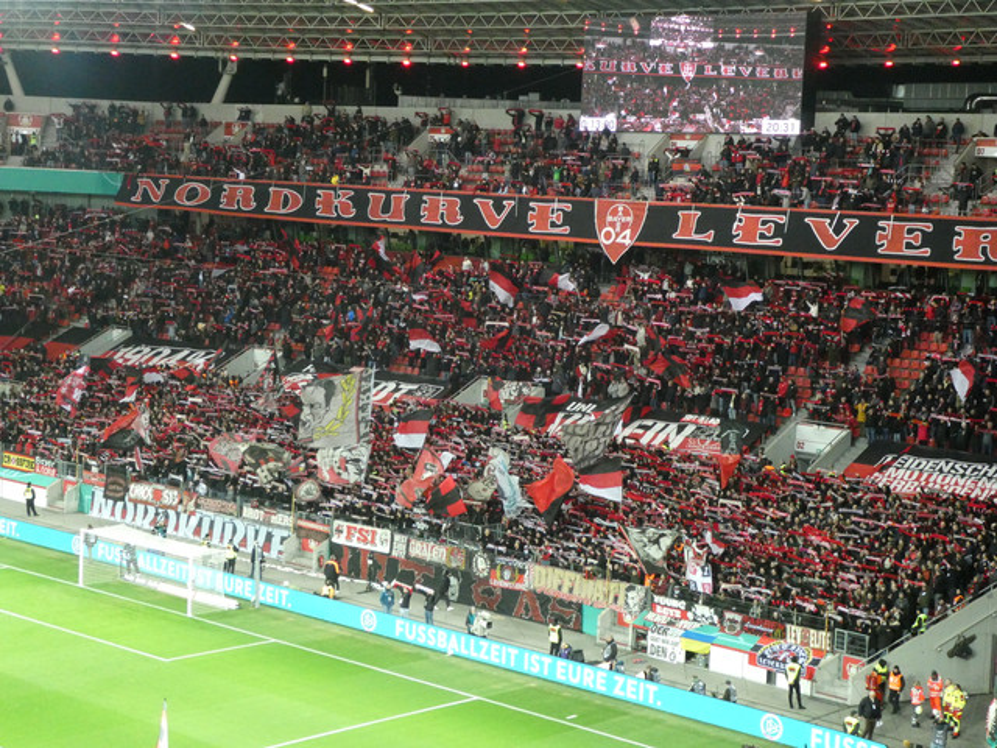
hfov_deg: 29.8
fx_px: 1872
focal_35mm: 65
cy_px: 374
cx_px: 498
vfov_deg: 22.6
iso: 1000
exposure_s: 1/80
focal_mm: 11.7
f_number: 4.4
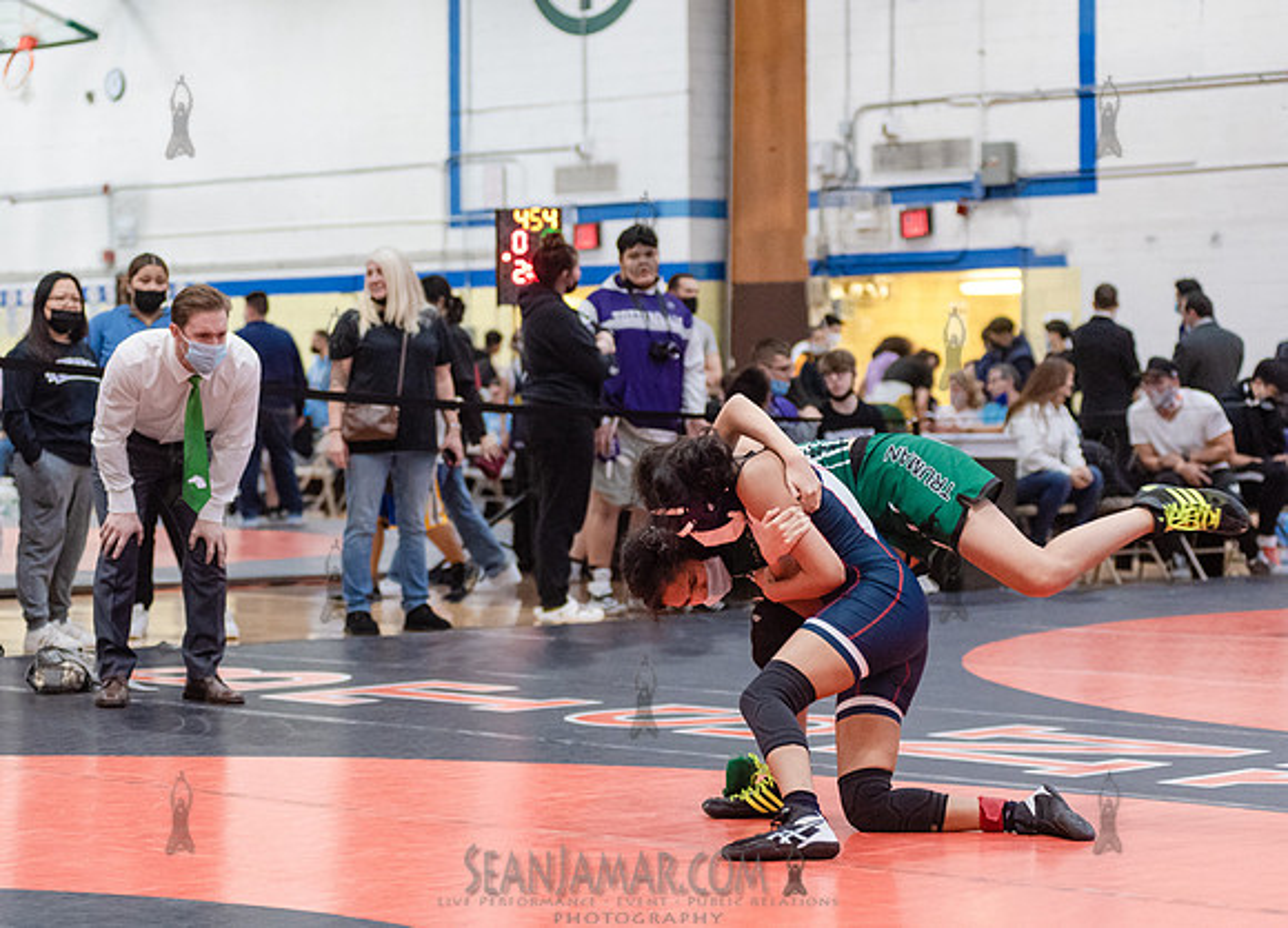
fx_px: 3553
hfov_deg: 20.5
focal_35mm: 97
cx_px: 534
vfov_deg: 14.9
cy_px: 470
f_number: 3.5
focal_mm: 80
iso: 4000
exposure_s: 1/400
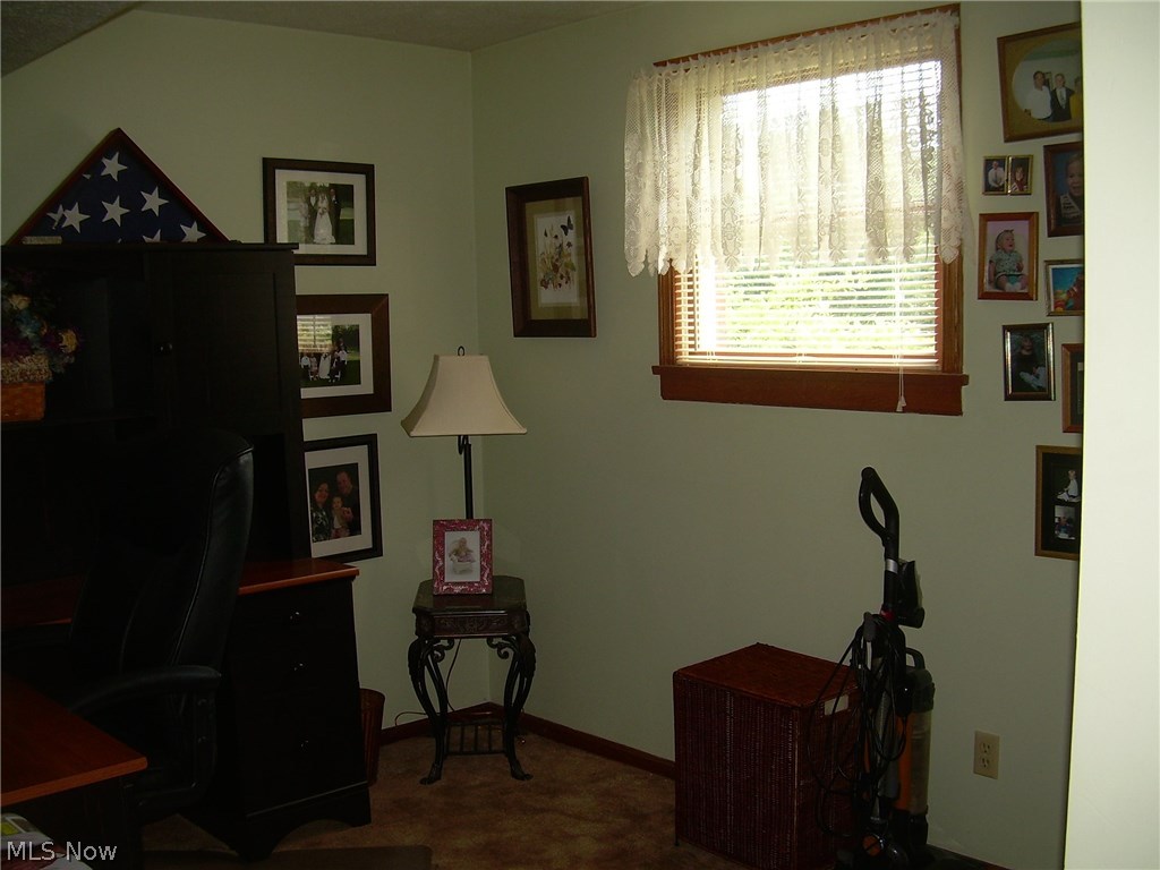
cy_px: 435
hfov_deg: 49.0
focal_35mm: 38
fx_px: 1273
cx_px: 580
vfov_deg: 37.7
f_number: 2.8
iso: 50
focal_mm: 6.3
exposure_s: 1/60
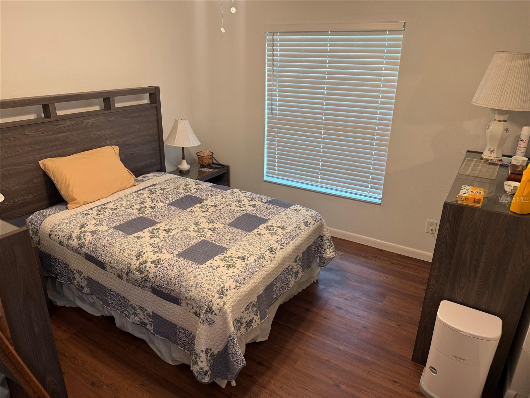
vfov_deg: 56.8
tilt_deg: -20.7
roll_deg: -0.4
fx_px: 367
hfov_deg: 71.6
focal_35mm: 24
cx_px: 265
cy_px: 199
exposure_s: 1/60
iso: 125
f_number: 1.78
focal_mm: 6.76
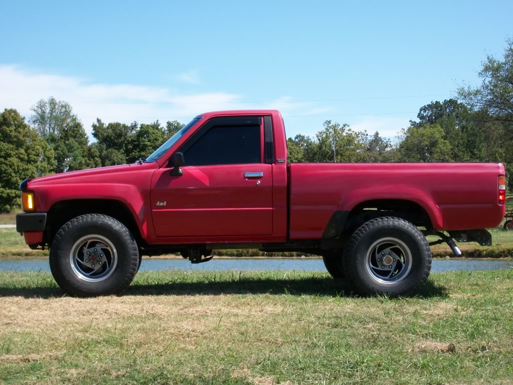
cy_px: 192
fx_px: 1245
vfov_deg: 17.6
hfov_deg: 23.3
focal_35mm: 84
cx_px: 256
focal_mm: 15.1
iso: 80
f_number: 5.1
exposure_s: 1/400
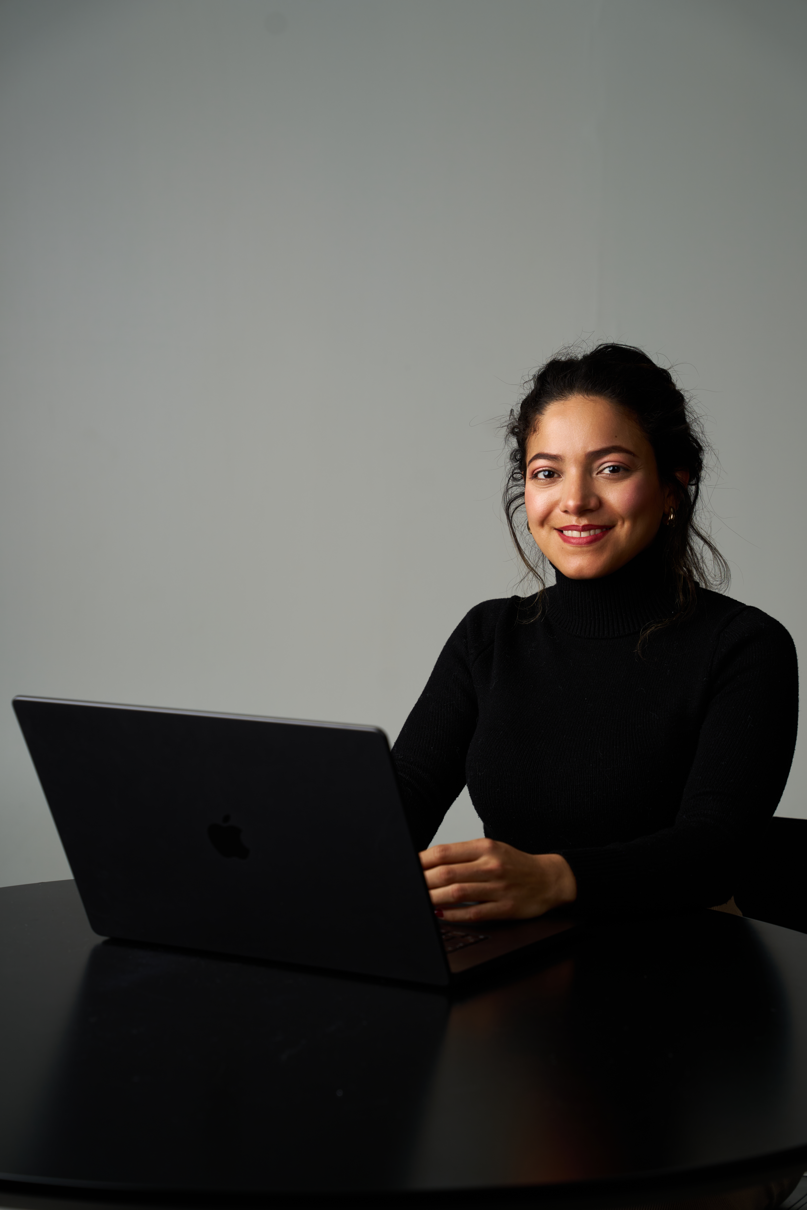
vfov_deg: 28.8
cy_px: 605
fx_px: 2354
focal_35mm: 70
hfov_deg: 19.5
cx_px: 404
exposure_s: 1/125
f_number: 5
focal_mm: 70
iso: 100
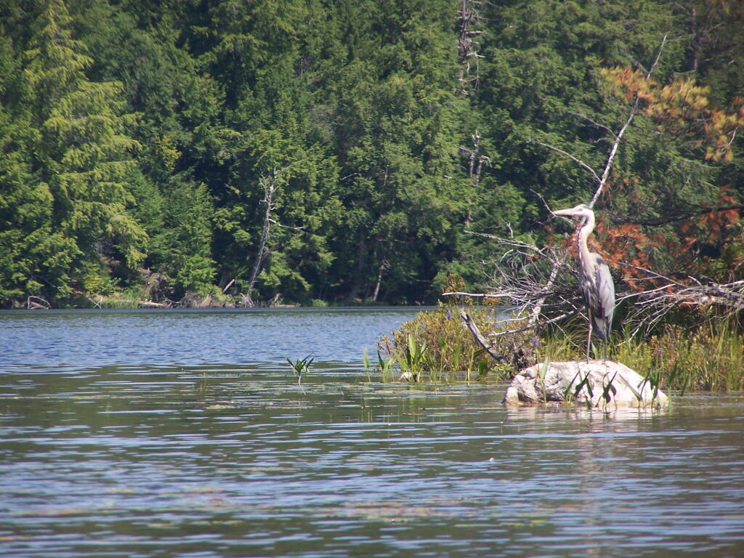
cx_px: 372
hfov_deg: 5.2
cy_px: 279
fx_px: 8167
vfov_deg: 3.9
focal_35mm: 380
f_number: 3.7
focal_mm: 63
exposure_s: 1/640
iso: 100
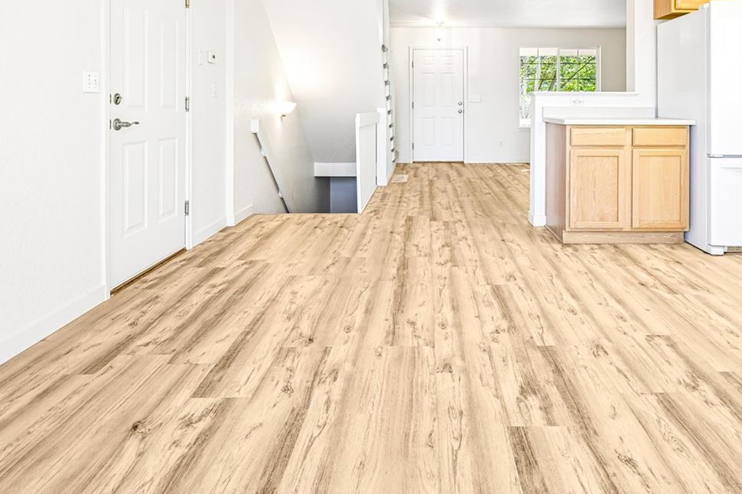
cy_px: 98
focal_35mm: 23
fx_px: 474
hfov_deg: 75.6
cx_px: 428
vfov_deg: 51.6
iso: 140
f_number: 8
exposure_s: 1/15
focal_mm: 14
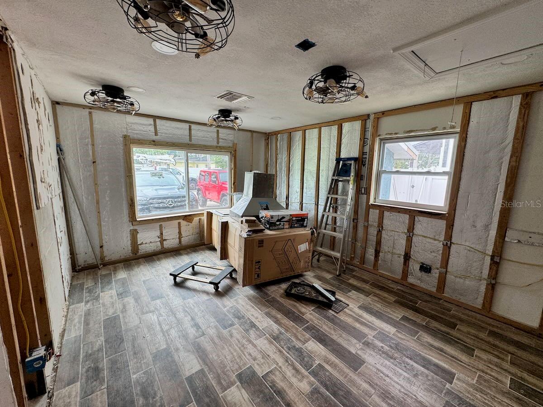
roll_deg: -1.1
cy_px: 204
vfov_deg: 85.7
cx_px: 272
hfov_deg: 102.1
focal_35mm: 14
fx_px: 220
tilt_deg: -10.4
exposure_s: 1/99
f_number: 2.2
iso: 100
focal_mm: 2.22
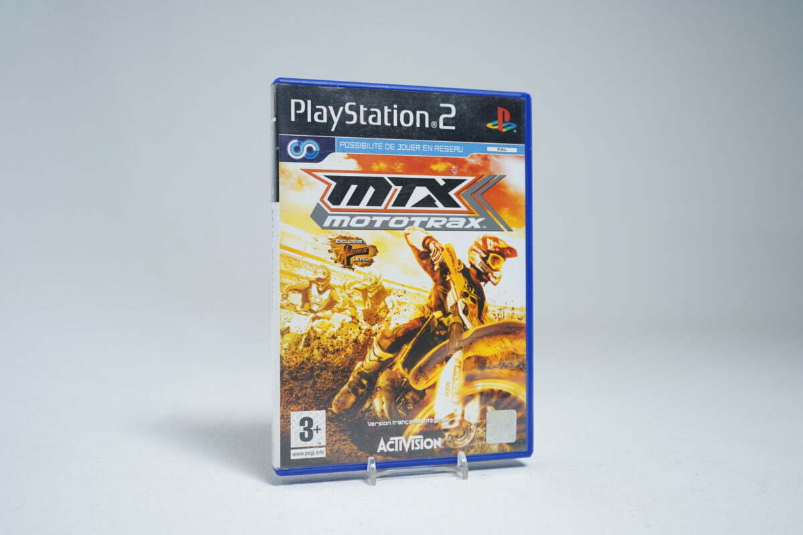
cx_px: 402
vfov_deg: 35.1
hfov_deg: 50.7
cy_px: 268
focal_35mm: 38
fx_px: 848
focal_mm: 38
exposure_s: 1/20
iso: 160
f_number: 4
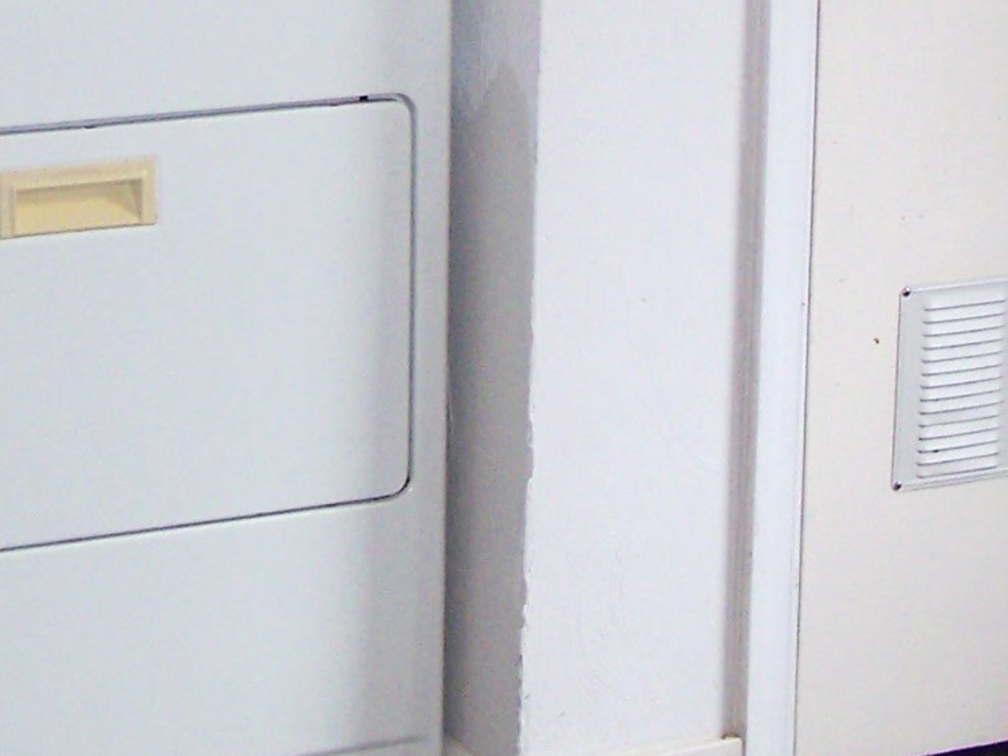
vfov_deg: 11.1
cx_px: 480
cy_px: -118
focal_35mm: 131
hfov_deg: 15.1
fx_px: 3815
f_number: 2.8
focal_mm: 6.3
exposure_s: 1/60
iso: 80
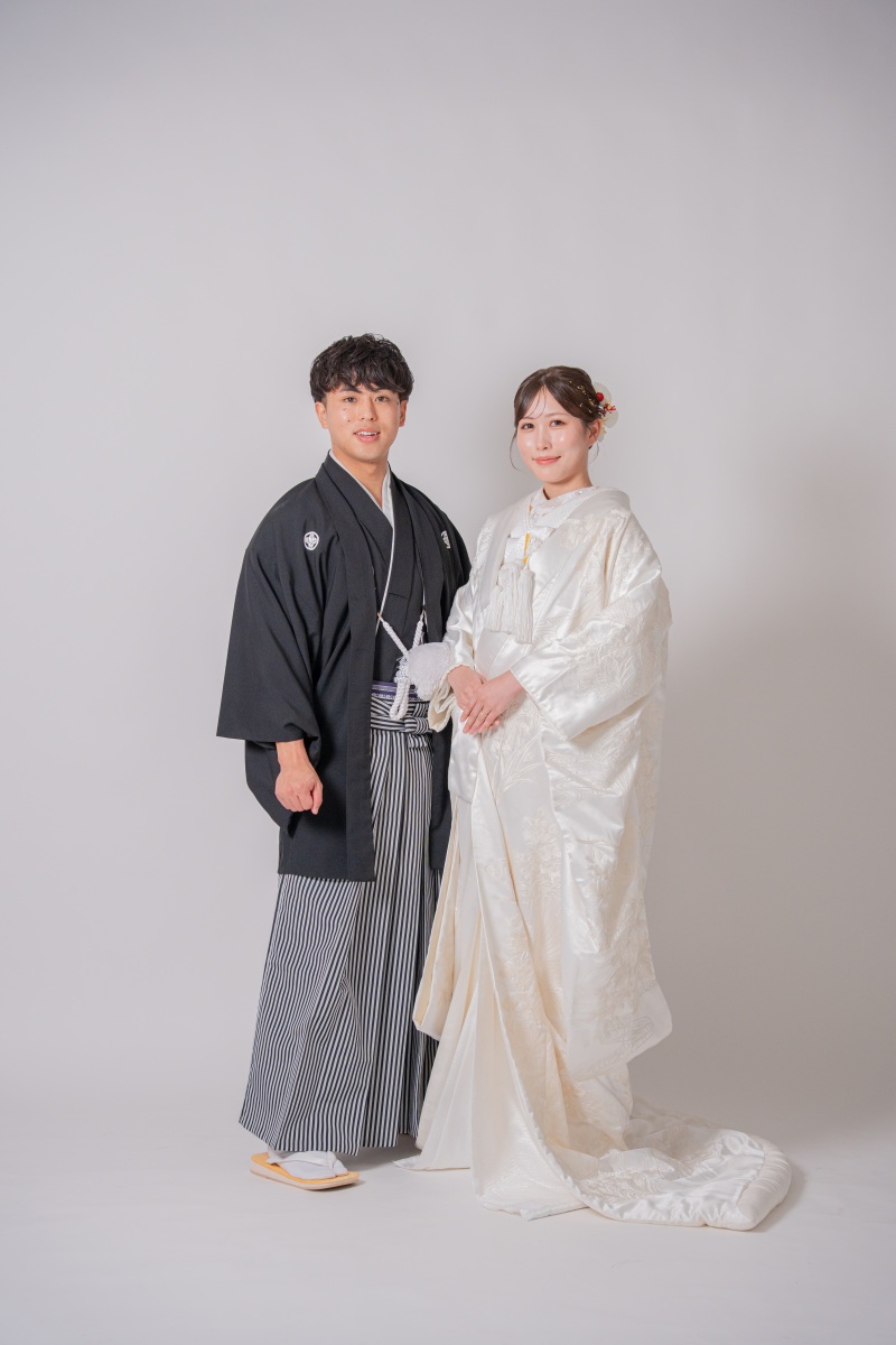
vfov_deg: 31.9
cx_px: 448
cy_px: 672
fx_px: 2352
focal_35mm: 63
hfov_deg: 21.6
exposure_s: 1/250
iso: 800
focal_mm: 63
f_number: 4
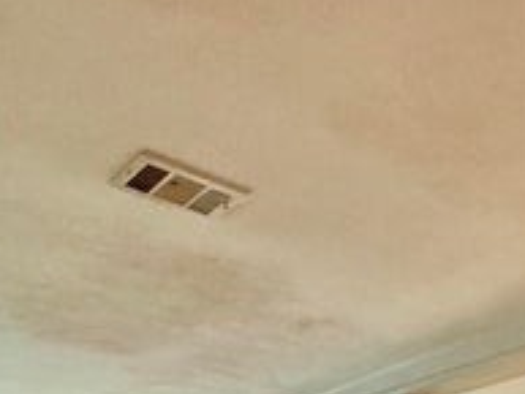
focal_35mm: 62
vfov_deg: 19.8
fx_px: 941
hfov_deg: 30.0
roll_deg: +0.7
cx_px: 461
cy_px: 628
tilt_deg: +2.8
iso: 1250
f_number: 2.2
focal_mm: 2.22
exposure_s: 1/60
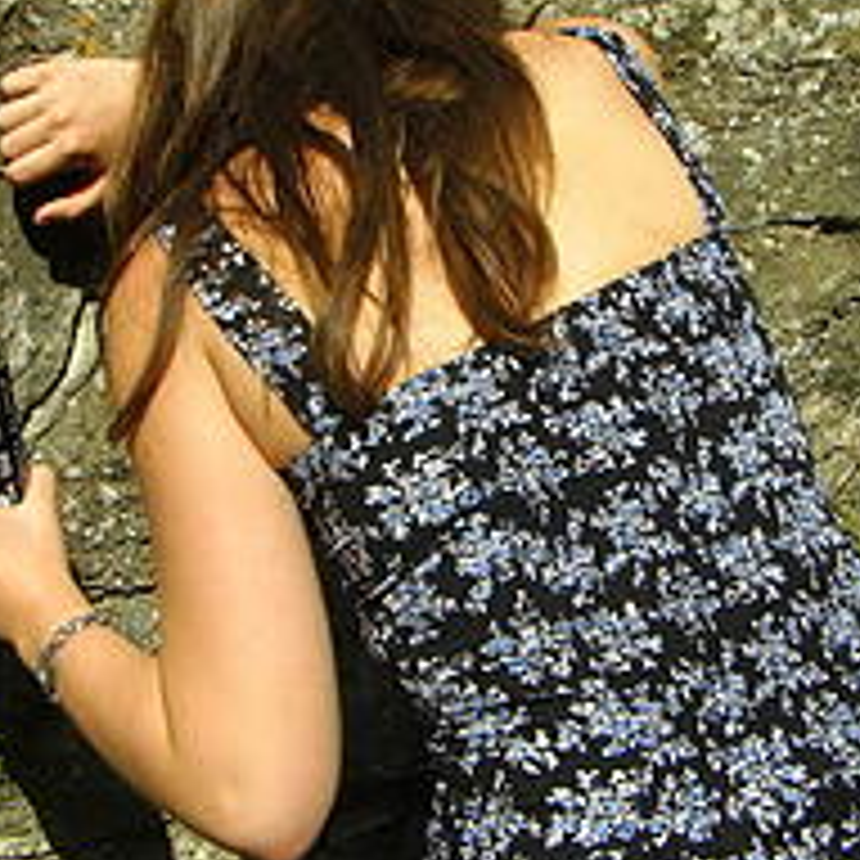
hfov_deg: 27.7
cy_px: 423
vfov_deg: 27.7
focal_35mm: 62
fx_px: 1743
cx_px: 455
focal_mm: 6.3
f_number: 4.6
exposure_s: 1/400
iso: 50
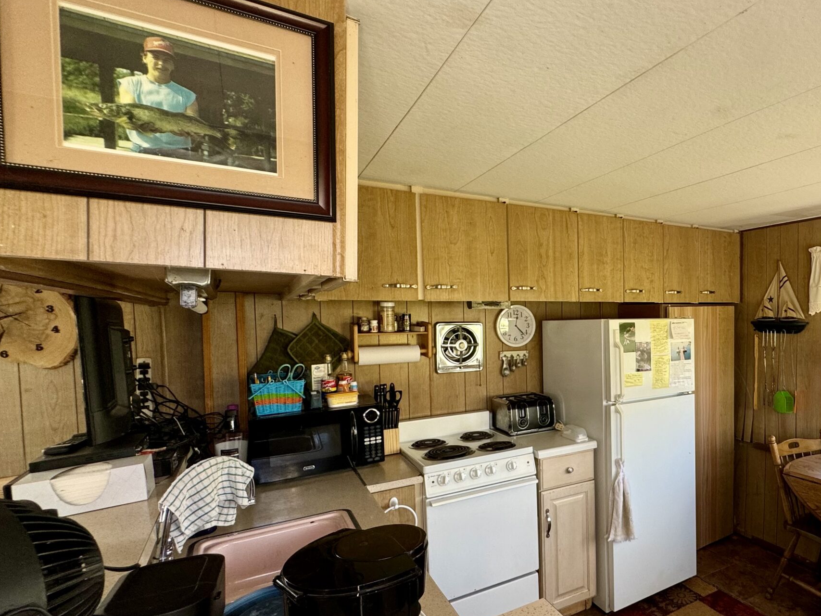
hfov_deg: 74.1
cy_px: 336
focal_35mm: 21
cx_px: 604
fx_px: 498
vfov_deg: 63.3
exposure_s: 1/99
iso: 125
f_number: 2.2
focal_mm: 2.22
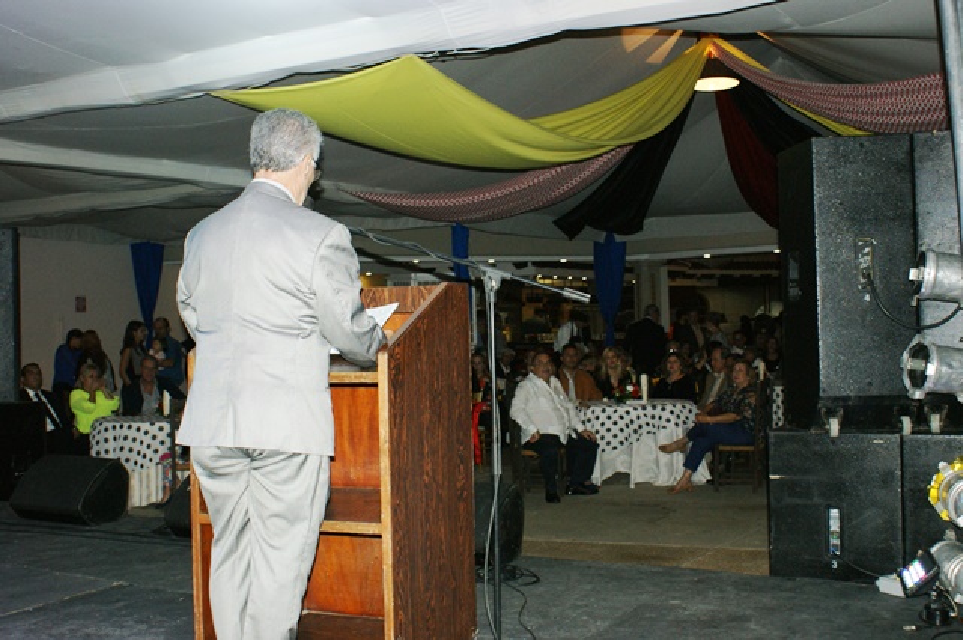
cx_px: 482
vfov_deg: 34.1
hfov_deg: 49.6
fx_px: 1042
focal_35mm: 39
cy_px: 320
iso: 400
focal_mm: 26
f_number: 5.6
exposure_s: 1/60
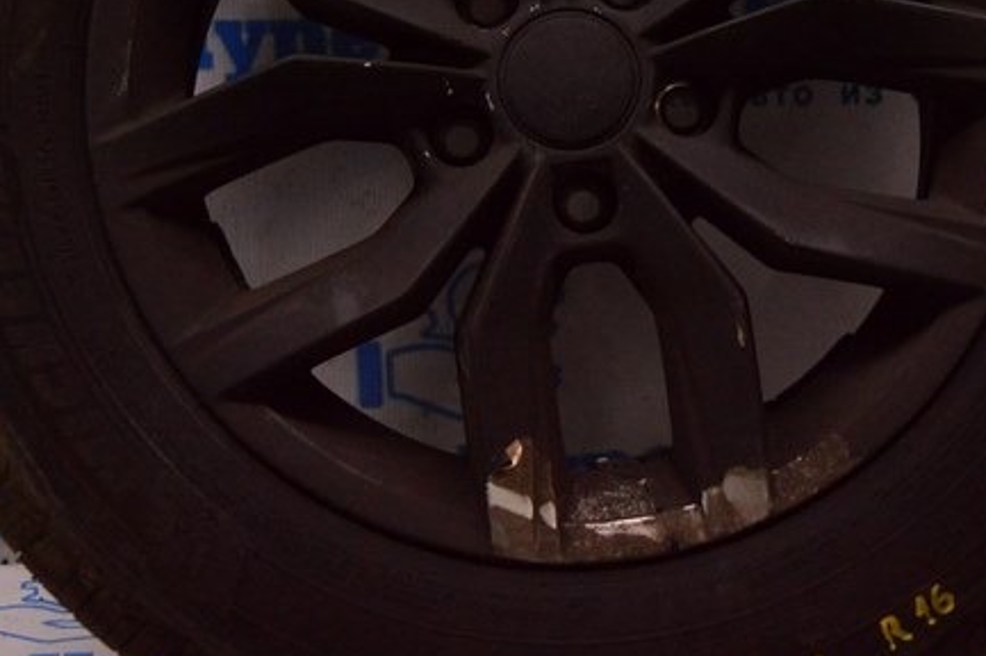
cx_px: 638
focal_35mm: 78
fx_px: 2135
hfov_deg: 25.9
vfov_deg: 17.2
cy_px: 69
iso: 1600
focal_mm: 22
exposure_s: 1/400
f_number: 4
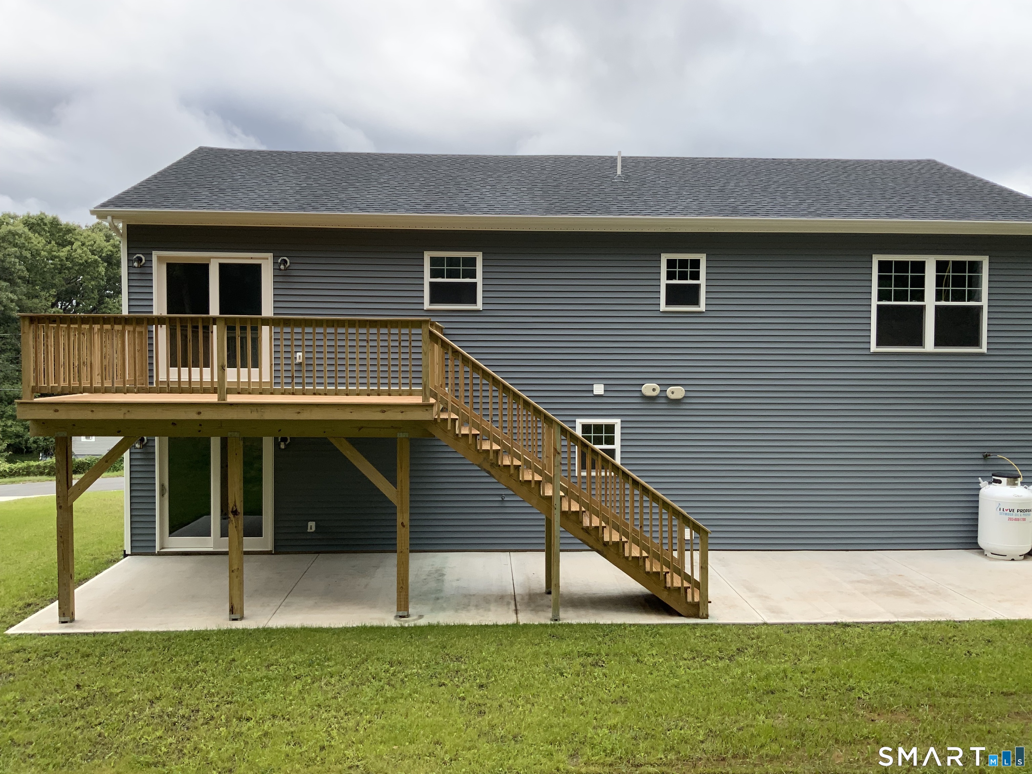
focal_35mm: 29
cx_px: 516
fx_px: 865
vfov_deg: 48.2
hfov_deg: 61.7
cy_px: 387
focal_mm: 3
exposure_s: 1/344
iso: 16
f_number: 1.8
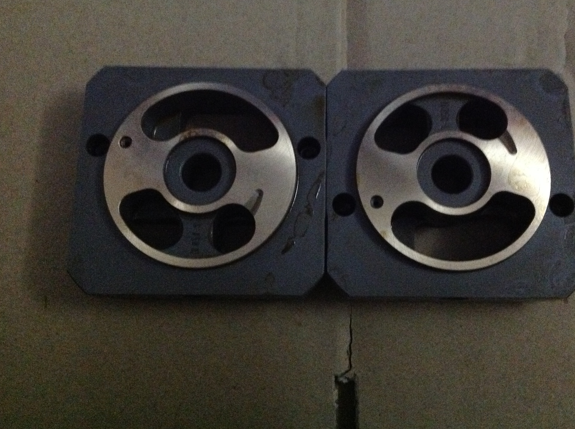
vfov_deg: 35.0
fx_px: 680
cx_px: 319
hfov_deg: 45.8
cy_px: 181
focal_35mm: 41
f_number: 2.4
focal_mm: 4.28
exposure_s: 1/15
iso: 800
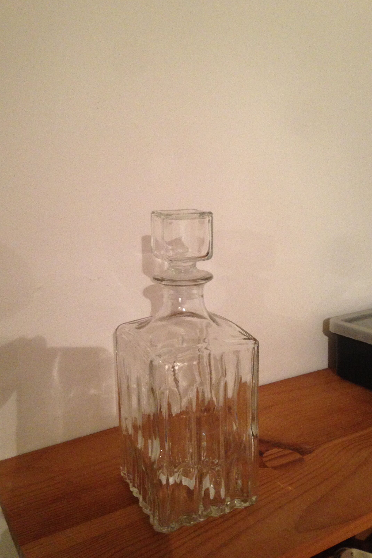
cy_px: 276
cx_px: 174
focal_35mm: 35
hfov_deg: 37.8
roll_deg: +0.0
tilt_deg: -7.2
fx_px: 542
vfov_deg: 54.4
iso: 320
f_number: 2.4
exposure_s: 1/20
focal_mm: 4.12
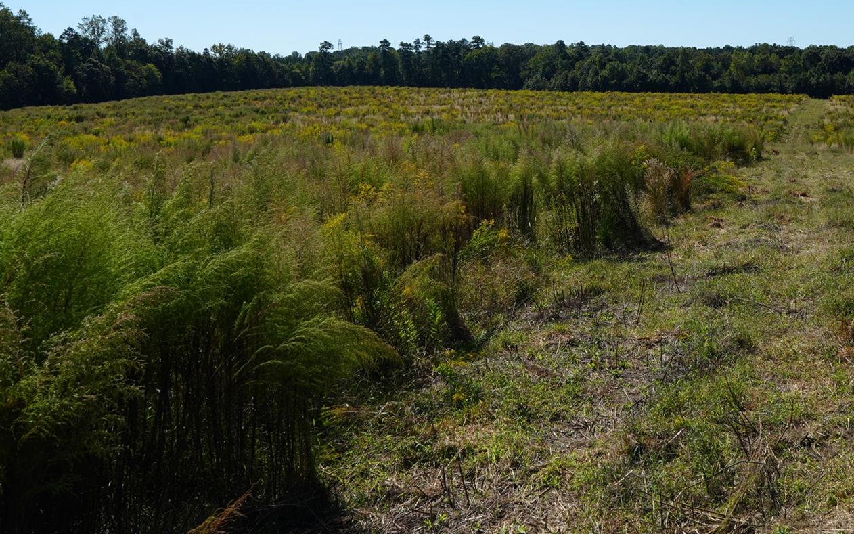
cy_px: 90
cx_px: 575
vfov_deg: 29.1
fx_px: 1001
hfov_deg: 45.5
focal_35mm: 43
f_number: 10
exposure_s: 1/200
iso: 100
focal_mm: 26
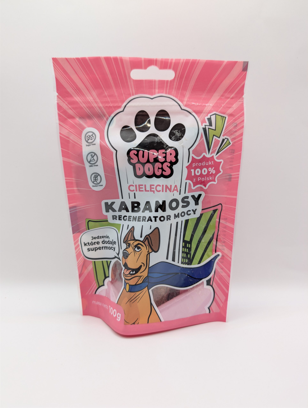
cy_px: 204
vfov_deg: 71.5
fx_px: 284
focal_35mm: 24
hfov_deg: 56.9
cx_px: 154
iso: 21
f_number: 1.68
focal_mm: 6.9
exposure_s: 1/69.1
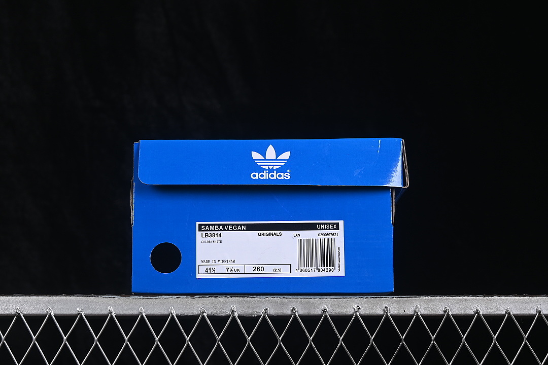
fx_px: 1142
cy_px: 182
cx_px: 274
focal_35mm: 75
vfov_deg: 18.2
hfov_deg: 27.0
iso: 160
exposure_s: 1/80
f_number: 8
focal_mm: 50
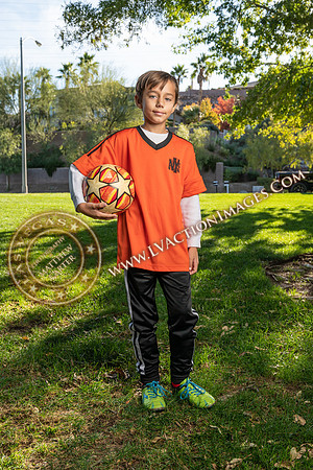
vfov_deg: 56.5
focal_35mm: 34
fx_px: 437
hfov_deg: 39.4
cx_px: 156
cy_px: 235
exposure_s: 1/160
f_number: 5.6
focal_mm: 33.5
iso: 100
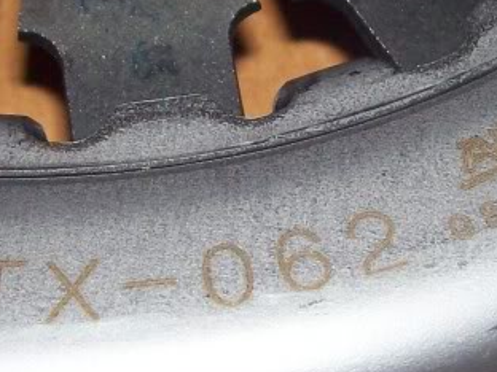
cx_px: 304
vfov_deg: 12.6
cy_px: 163
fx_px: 1694
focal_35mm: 118
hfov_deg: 16.7
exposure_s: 1/64
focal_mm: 6
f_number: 2.7
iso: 80
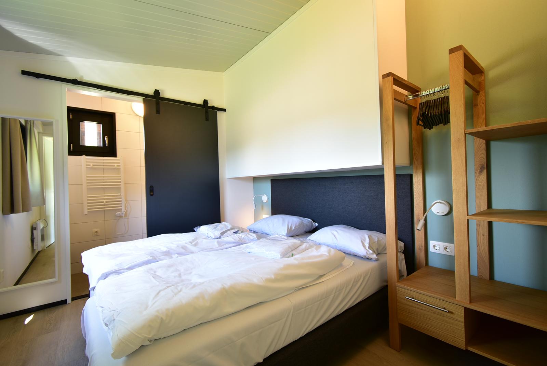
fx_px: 228
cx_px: 274
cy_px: 183
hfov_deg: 100.3
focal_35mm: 15
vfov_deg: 77.4
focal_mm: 10
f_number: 4.5
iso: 100
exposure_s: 1/5
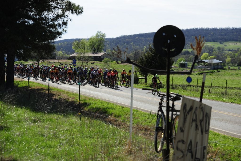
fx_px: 468
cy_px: 80
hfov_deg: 28.9
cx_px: 120
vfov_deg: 19.4
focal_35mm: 70
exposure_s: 1/1600
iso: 200
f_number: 5
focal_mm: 70
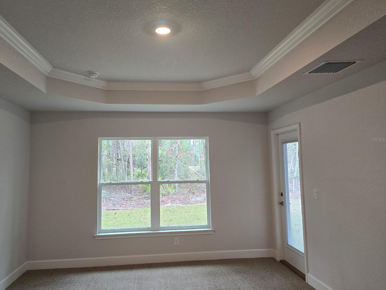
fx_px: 290
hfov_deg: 67.2
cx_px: 179
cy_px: 139
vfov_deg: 53.1
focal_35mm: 26
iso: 250
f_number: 1.7
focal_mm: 6.3
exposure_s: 1/120
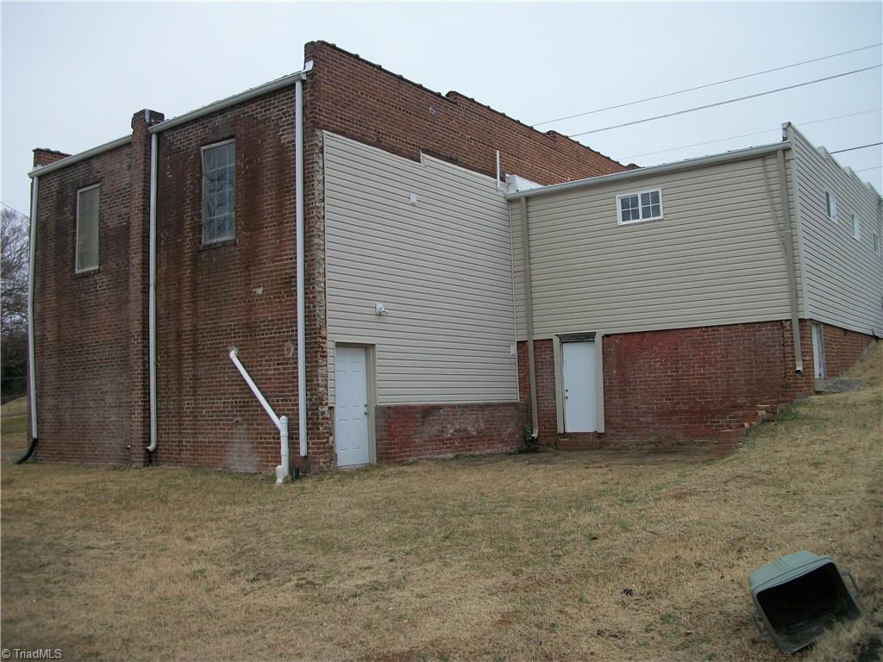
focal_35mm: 32
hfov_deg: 56.8
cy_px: 331
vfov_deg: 44.2
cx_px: 442
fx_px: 816
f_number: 2.9
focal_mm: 5.7
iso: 80
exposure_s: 1/160
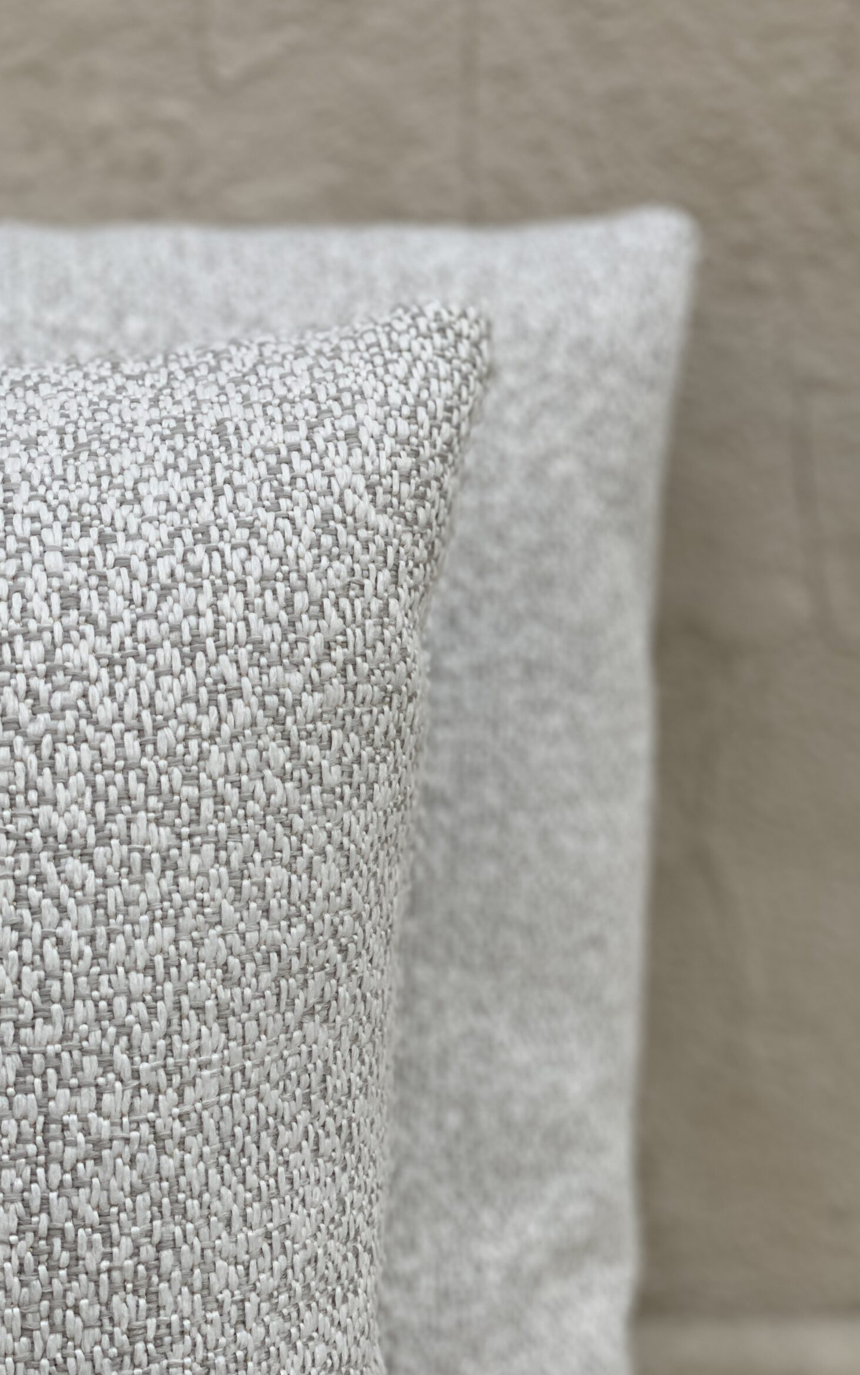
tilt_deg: -20.6
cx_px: 338
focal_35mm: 60
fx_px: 2250
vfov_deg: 34.0
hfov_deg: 21.6
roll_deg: -0.8
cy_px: 689
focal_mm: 6
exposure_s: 1/122
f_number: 2
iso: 64
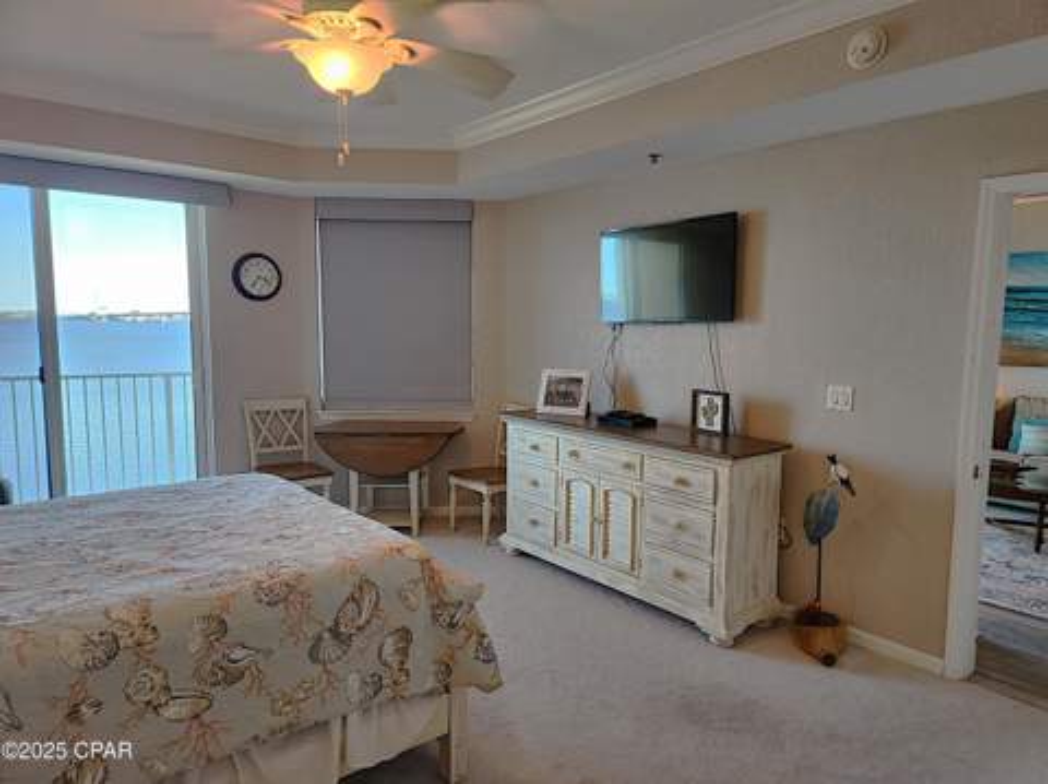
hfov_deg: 74.0
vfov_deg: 58.8
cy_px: 392
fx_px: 696
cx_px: 524
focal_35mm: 23
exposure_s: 1/120
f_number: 1.8
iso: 160
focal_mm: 5.4
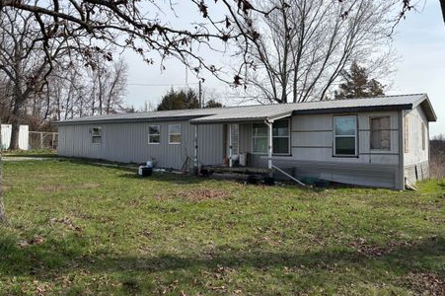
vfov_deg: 43.5
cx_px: 241
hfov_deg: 61.9
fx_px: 371
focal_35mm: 30
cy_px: 129
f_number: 1.6
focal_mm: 5.96
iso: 50
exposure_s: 1/3650
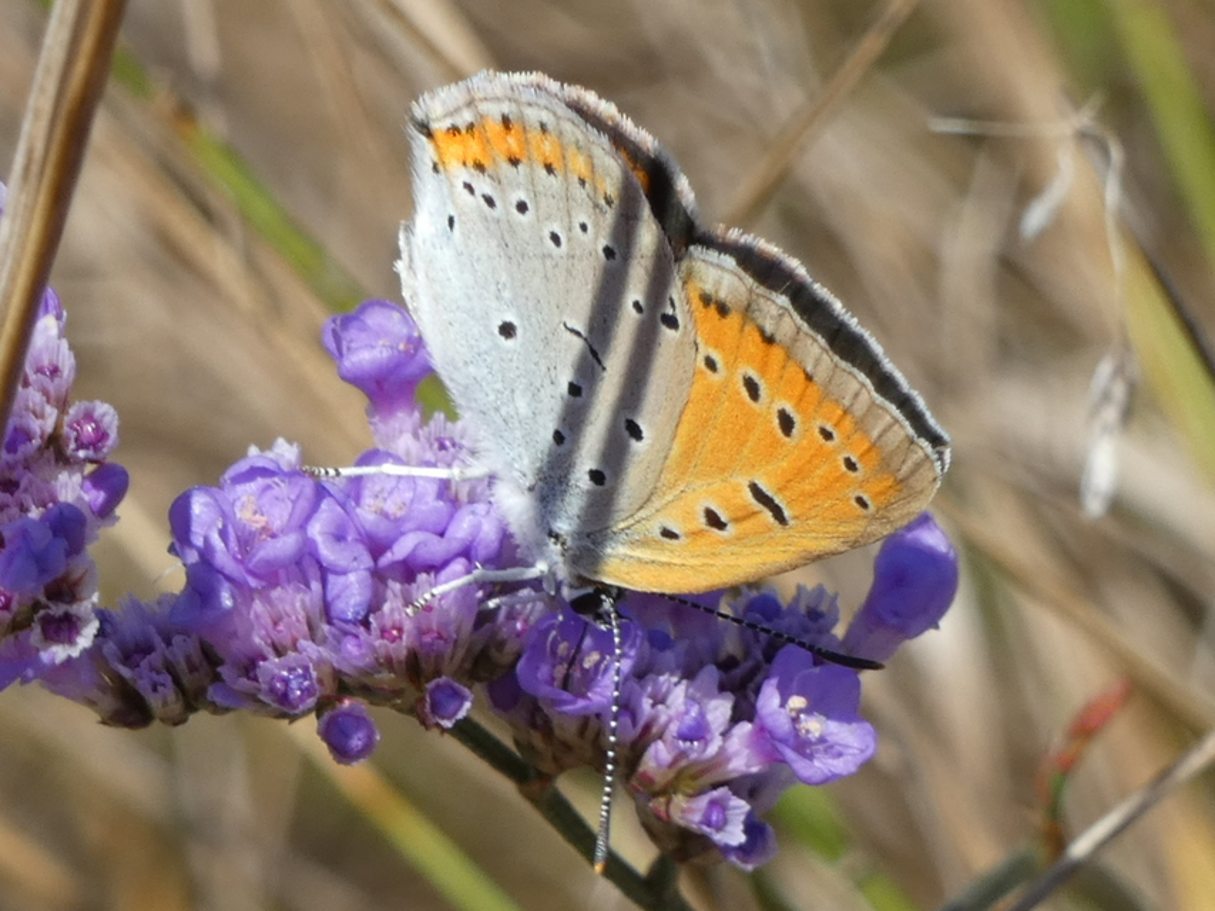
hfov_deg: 5.0
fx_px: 14042
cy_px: 456
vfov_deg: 3.7
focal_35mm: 400
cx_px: 608
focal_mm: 71.7
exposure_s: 1/160
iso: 80
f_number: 5.6
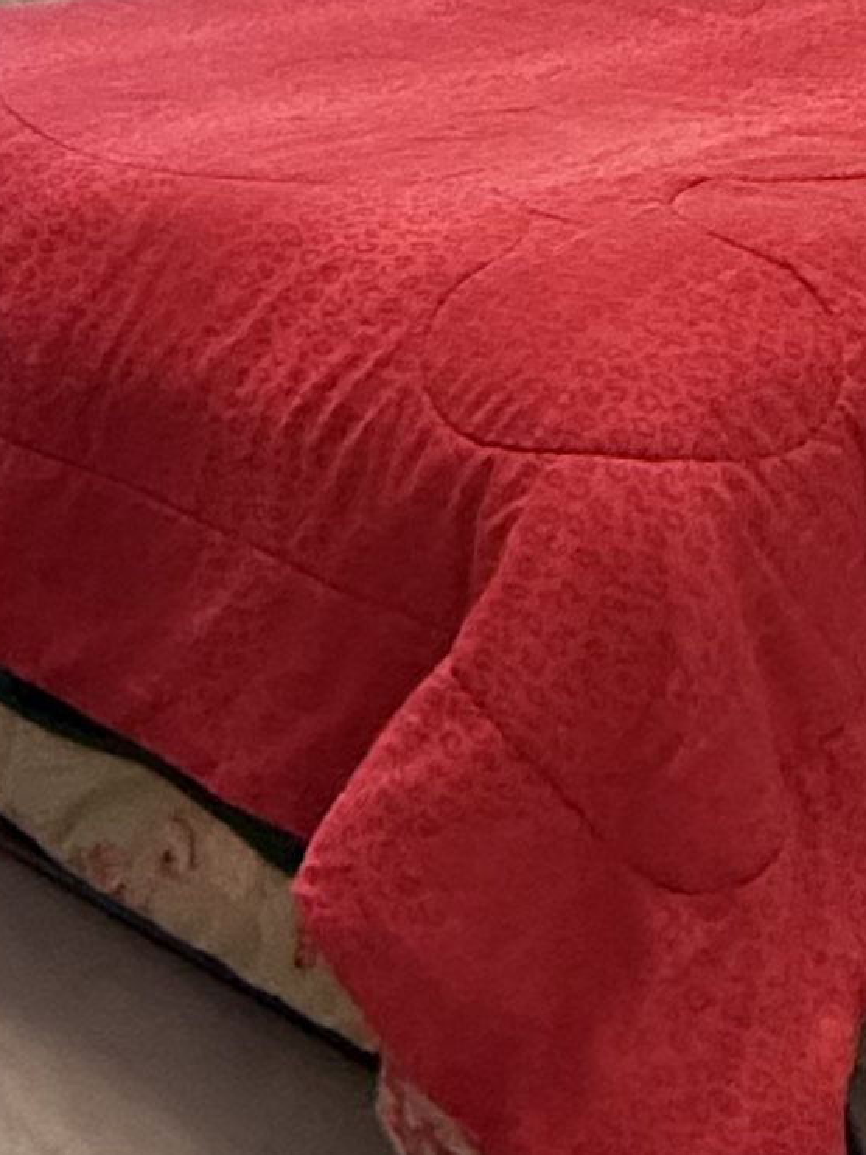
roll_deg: -1.0
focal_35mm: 76
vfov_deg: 25.2
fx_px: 2536
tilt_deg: -14.8
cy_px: 219
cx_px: 566
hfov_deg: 19.3
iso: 1000
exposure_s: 1/60
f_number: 2.2
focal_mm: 2.22
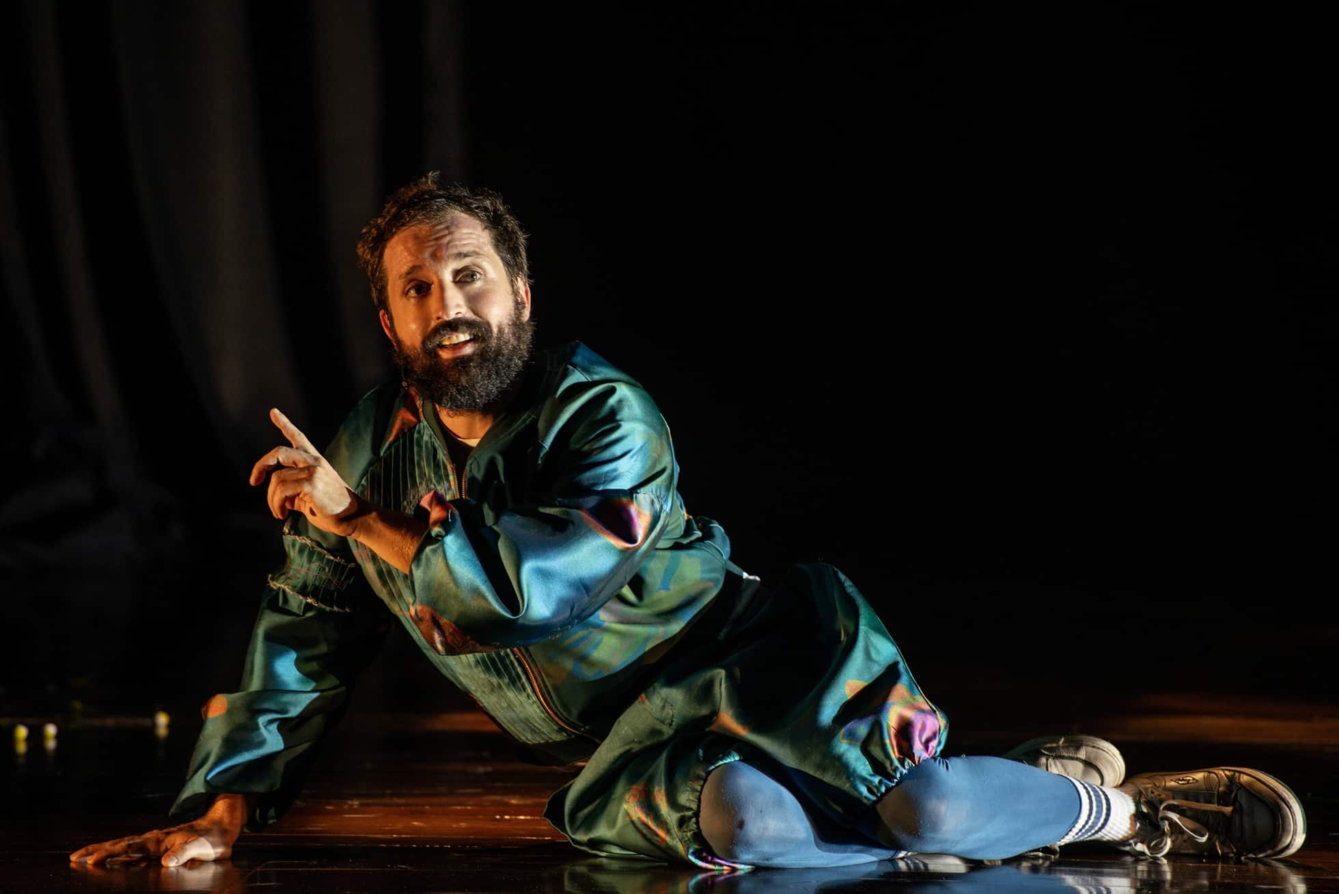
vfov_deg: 6.9
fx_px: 7441
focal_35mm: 200
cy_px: 447
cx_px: 670
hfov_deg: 10.3
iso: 400
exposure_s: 1/50
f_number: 2.8
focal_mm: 200
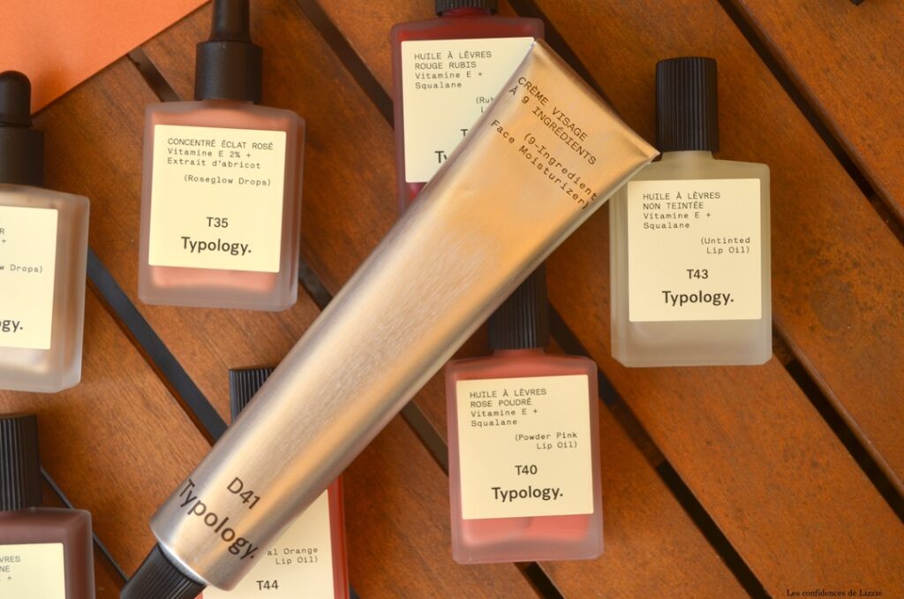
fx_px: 1203
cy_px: 300
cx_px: 452
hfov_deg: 41.2
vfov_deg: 27.9
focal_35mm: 48
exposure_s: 1/160
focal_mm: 32
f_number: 6.3
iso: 200
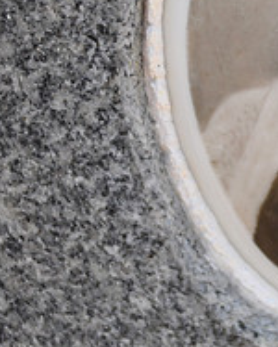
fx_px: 3840
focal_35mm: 374
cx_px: 426
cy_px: 47
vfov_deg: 5.2
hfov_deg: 4.1
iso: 200
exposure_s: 1/125
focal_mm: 86
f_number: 5.6
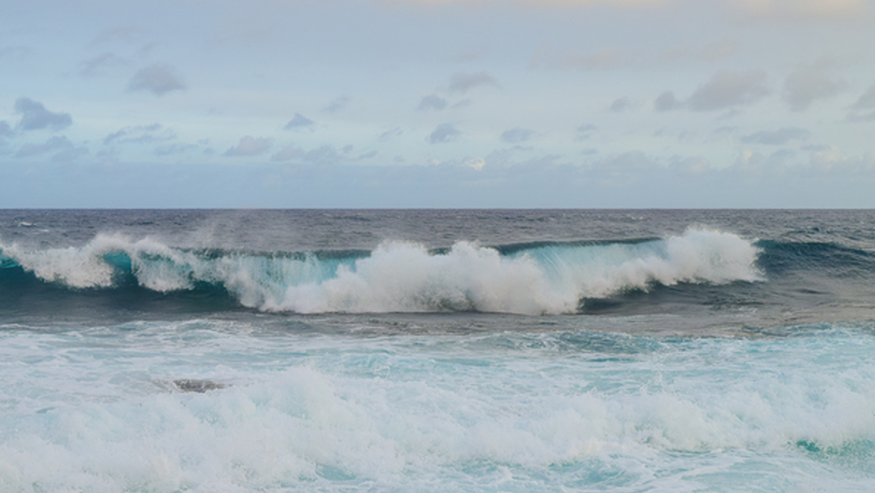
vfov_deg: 15.9
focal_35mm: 76
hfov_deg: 27.9
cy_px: 235
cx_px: 438
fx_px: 1764
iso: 200
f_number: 10
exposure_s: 1/400
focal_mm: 48
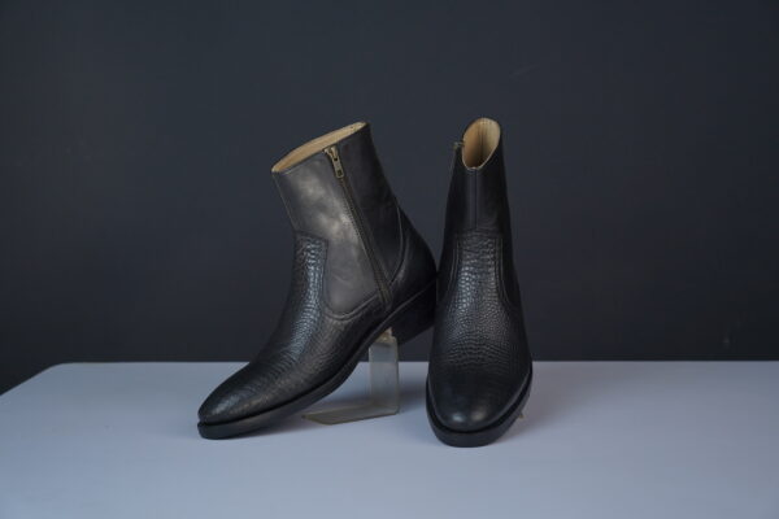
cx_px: 390
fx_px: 1296
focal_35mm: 60
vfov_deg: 22.7
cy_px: 260
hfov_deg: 33.5
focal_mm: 59.9
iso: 500
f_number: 6.3
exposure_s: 1/200
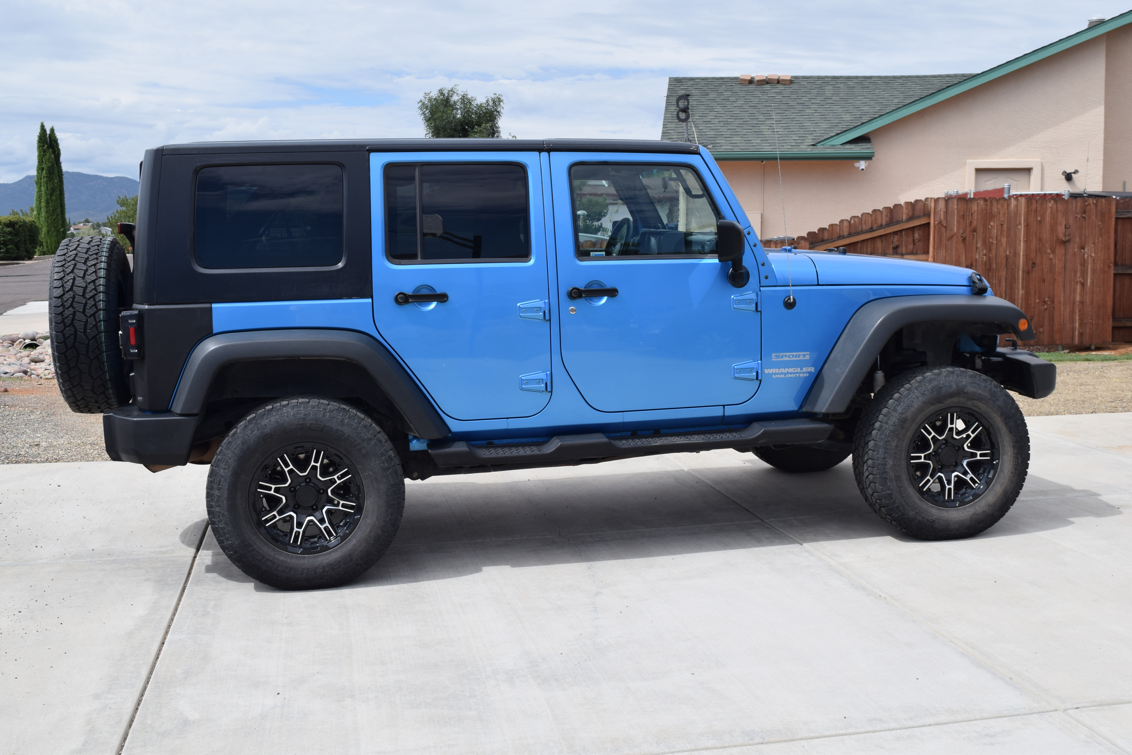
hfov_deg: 49.6
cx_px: 566
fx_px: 1226
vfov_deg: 34.2
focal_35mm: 39
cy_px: 378
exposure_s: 1/400
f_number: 10
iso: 200
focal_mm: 26
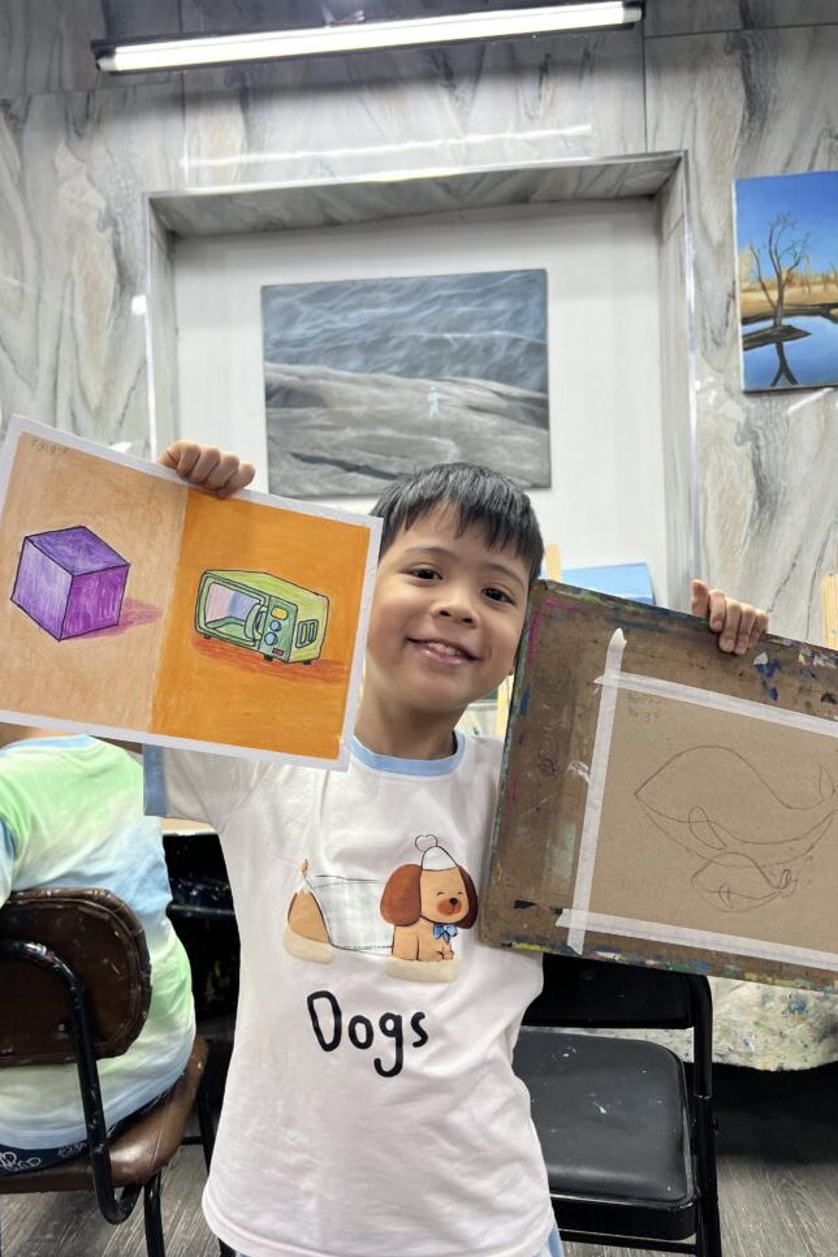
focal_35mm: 28
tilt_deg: -2.3
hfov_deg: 46.2
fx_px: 978
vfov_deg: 65.5
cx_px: 354
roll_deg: +1.6
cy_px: 612
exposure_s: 1/100
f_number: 1.5
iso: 64
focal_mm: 5.7
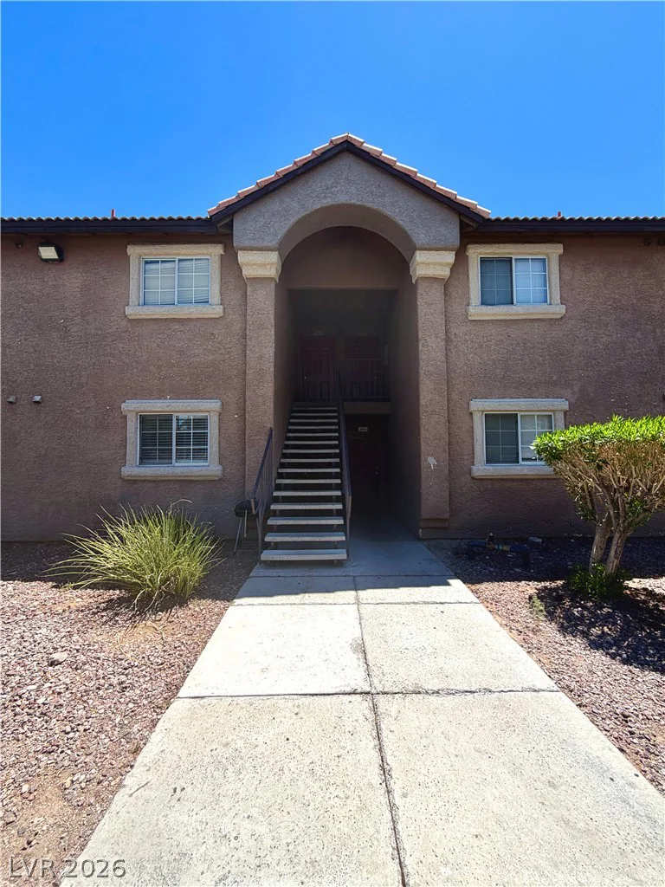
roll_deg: +0.5
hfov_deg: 85.7
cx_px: 332
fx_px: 359
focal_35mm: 14
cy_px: 444
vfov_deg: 102.1
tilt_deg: +3.9
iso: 20
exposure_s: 1/853
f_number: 2.2
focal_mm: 2.22
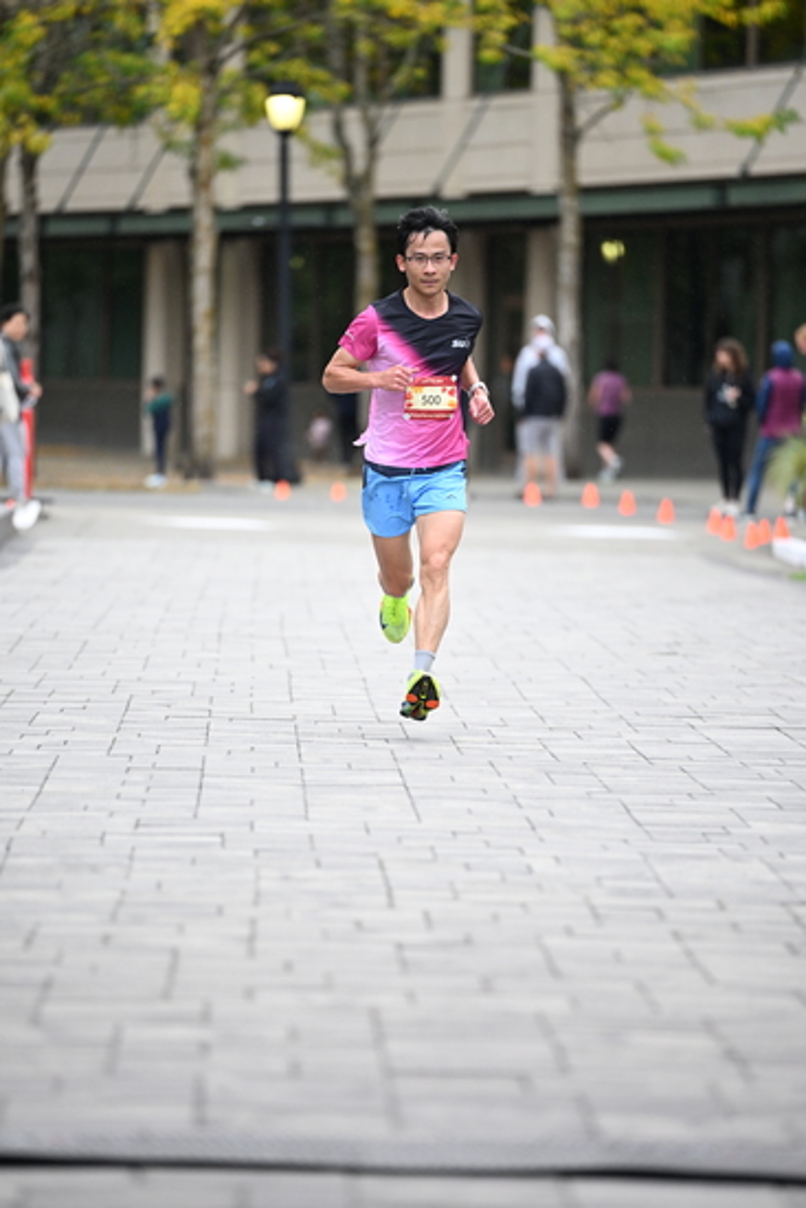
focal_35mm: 200
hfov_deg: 6.9
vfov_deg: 10.3
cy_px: 604
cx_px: 403
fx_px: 6712
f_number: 2.8
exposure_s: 1/1600
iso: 1250
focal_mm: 200
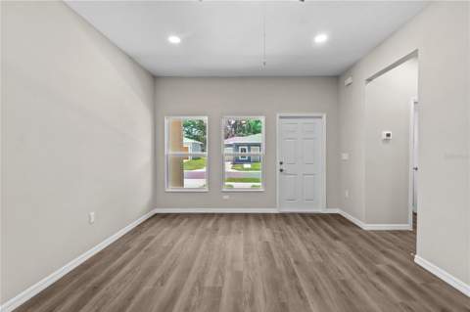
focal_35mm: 15
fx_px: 196
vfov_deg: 77.2
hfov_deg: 100.4
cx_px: 235
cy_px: 156
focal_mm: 10
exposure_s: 1/2.5
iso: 100
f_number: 7.1
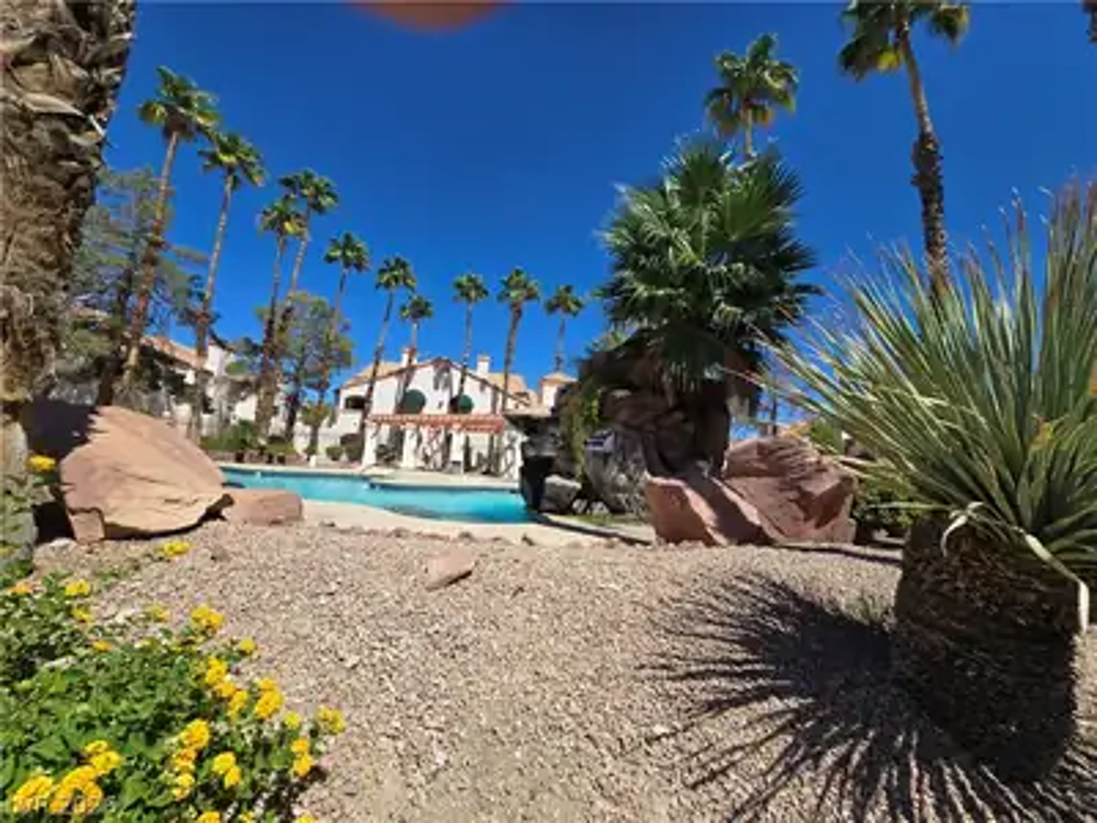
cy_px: 412
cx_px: 548
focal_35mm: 13
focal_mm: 2.2
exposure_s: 1/3092
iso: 50
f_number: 2.2
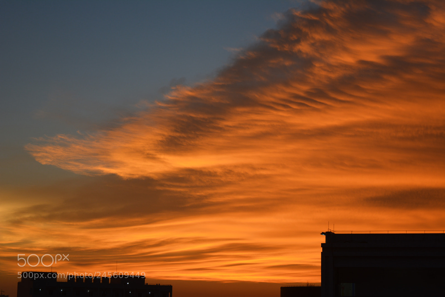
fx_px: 1020
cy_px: 148
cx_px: 222
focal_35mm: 82
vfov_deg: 16.5
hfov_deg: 24.6
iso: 200
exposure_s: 1/160
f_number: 6.3
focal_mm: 55
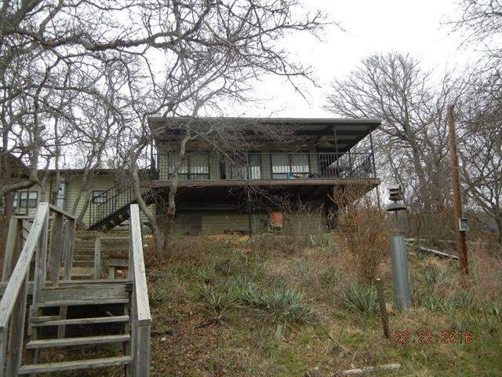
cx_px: 251
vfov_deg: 46.8
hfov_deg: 60.0
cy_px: 188
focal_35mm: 30
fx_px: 435
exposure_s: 1/562
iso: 160
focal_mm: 5.4
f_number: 3.5
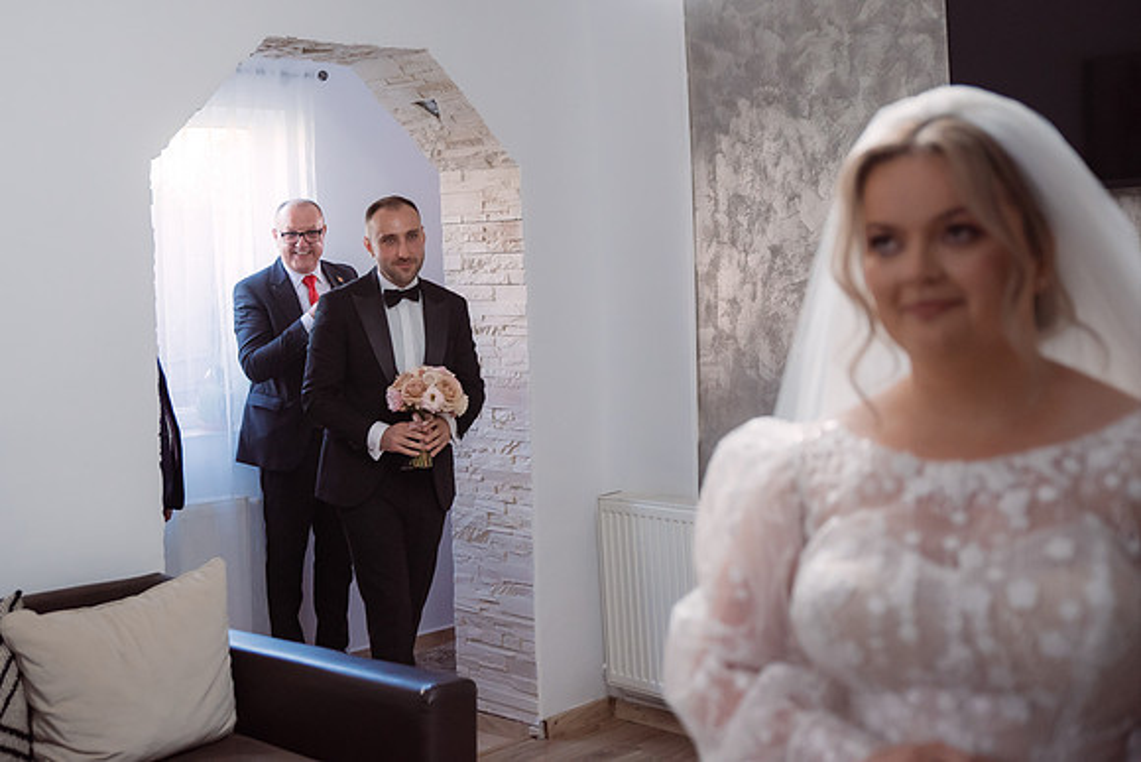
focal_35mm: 53
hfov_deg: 37.5
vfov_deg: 25.6
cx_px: 425
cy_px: 284
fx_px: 1670
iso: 1600
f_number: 2.8
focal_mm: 42
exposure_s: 1/200
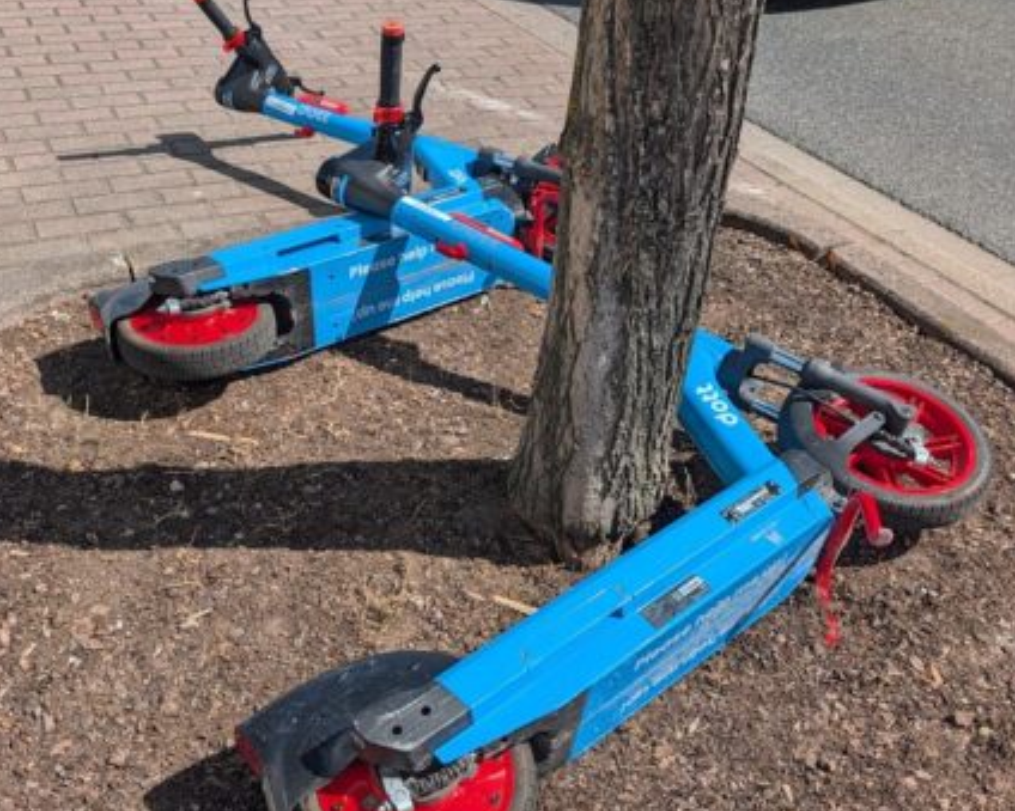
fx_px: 781
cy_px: 406
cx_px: 546
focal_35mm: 26
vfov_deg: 54.9
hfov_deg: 66.0
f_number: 1.68
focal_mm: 6.9
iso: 19
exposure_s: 1/1361
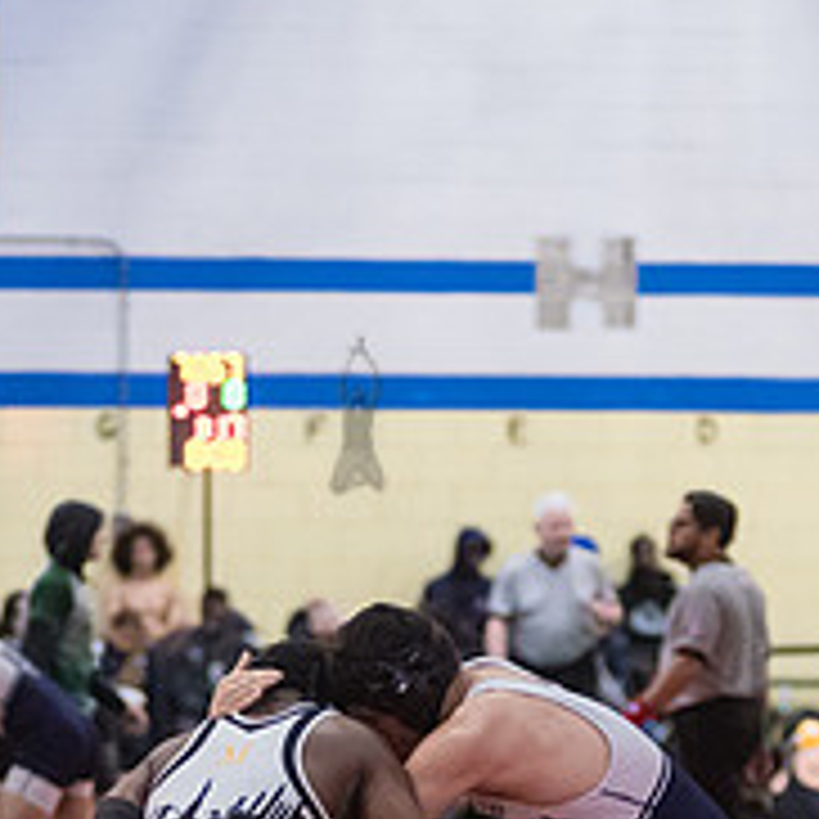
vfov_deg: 5.0
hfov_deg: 5.0
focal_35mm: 351
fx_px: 9395
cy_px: 848
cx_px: 356
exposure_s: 1/500
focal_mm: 125
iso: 8000
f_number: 3.2
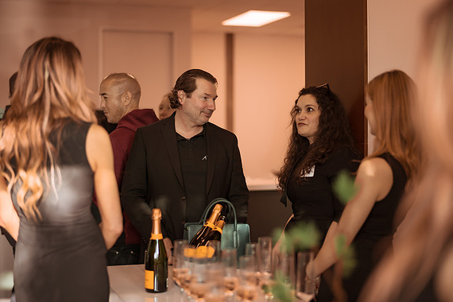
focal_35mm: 59
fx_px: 742
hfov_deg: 33.9
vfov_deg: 23.0
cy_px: 150
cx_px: 229
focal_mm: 58
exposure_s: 1/500
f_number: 1.4
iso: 200
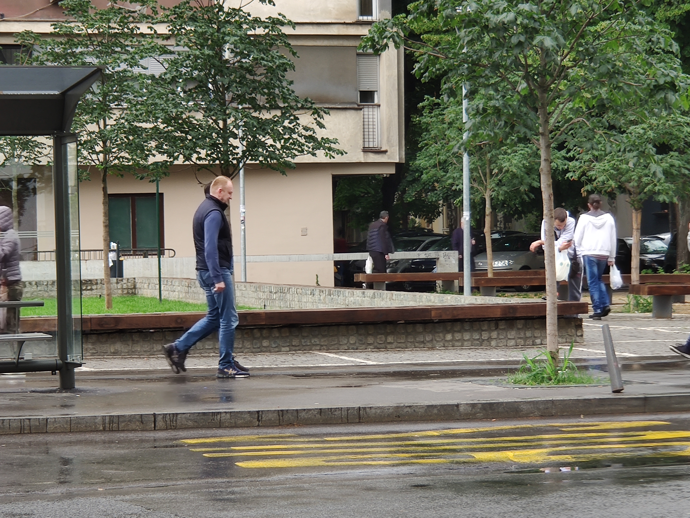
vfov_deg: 12.5
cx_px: 345
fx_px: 2372
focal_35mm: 119
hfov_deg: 16.6
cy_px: 259
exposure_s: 1/100
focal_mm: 6.22
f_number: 2.2
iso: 104
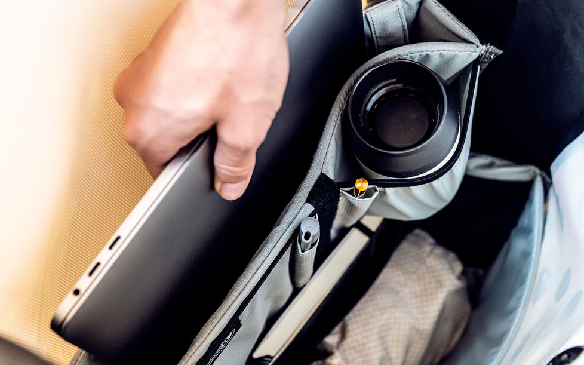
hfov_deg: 41.1
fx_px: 780
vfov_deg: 26.3
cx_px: 297
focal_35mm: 49
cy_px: 195
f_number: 5.6
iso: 1600
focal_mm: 47
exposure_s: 1/8
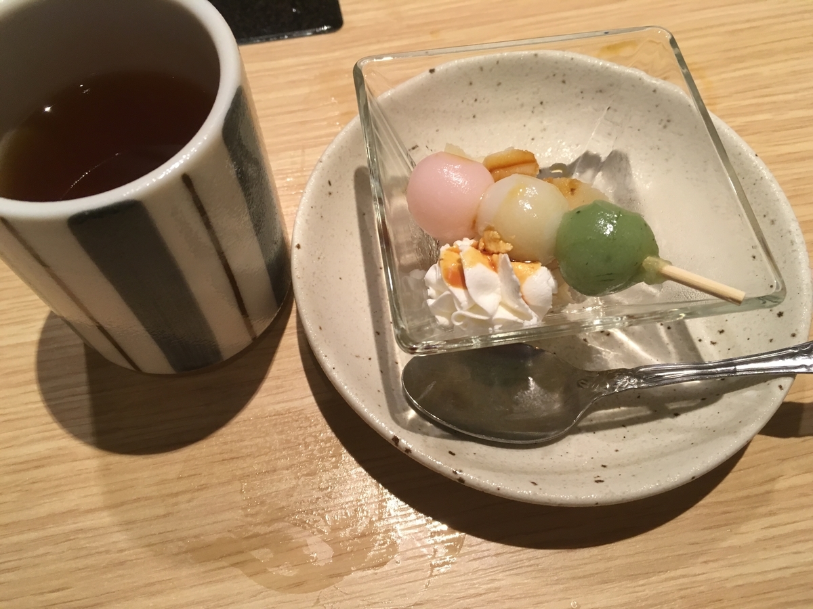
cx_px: 406
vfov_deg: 48.2
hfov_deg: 61.7
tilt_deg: -62.0
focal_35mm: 29
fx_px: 681
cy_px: 304
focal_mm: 4.15
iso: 100
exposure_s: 1/30
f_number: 2.2
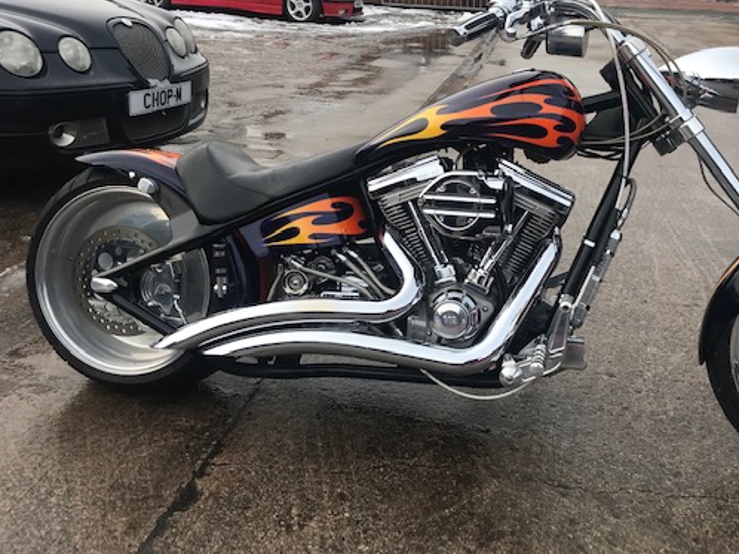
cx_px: 470
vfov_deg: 39.5
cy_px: 232
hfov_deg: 50.8
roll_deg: -4.0
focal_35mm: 36
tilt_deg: -18.1
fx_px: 768
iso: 20
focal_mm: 3.99
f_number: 1.8
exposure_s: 1/699
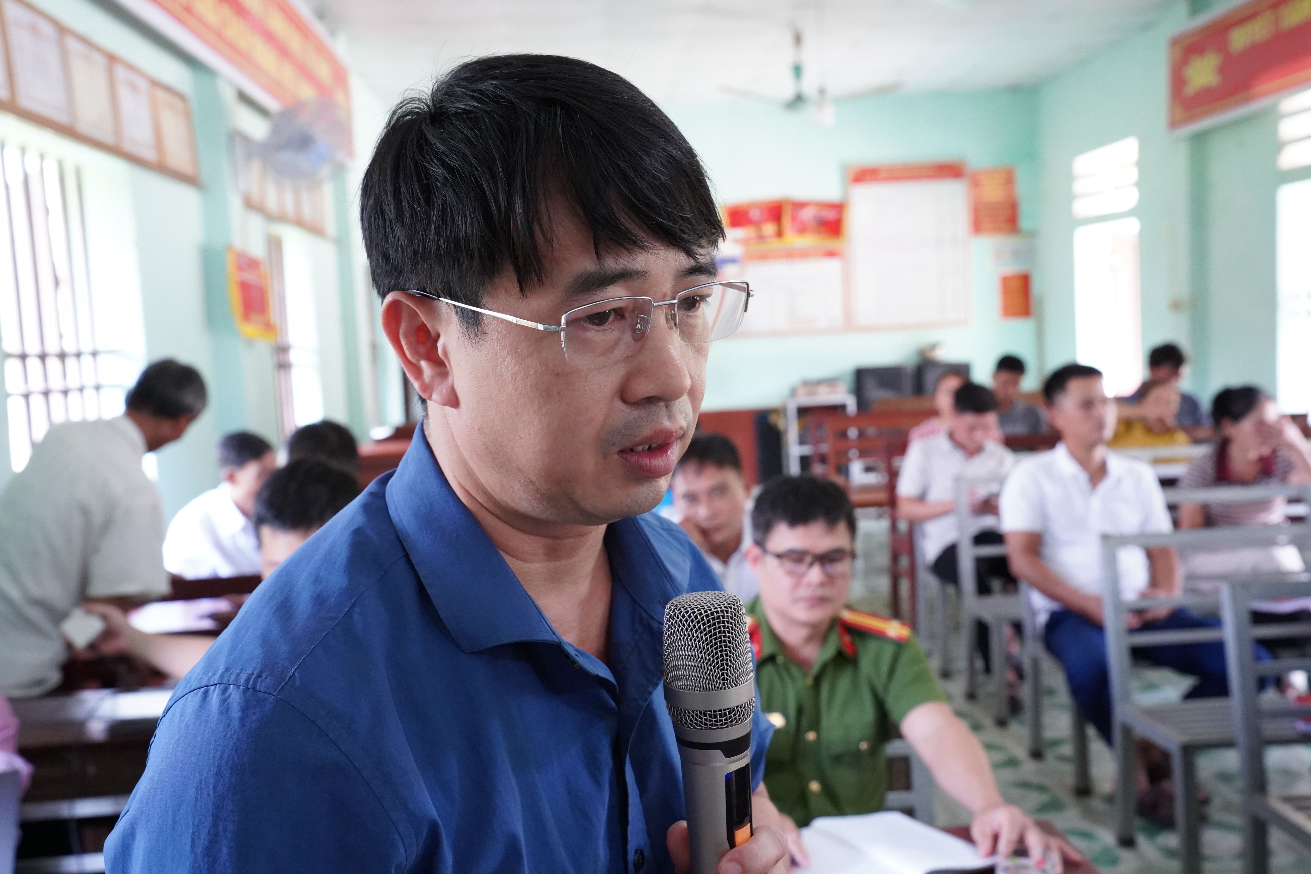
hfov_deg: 50.7
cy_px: 437
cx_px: 656
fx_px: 1384
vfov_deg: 35.1
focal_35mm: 38
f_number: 6.3
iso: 8000
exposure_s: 1/200
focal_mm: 38
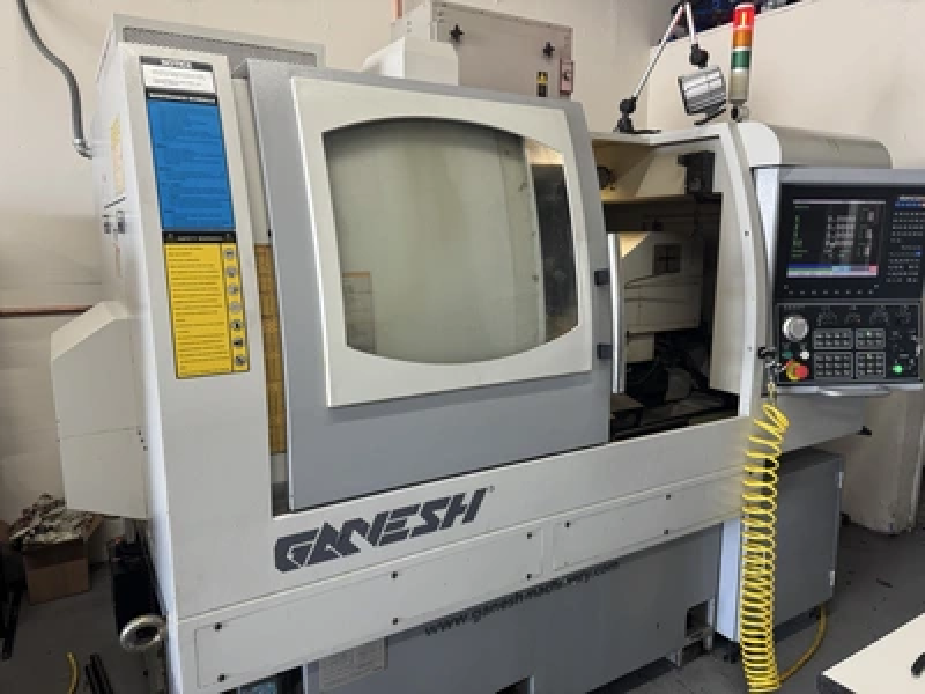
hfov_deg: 71.6
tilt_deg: -9.3
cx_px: 462
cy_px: 347
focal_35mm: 24
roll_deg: -0.1
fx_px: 641
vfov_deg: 56.8
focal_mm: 6.76
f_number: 1.78
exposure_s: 1/60
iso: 125
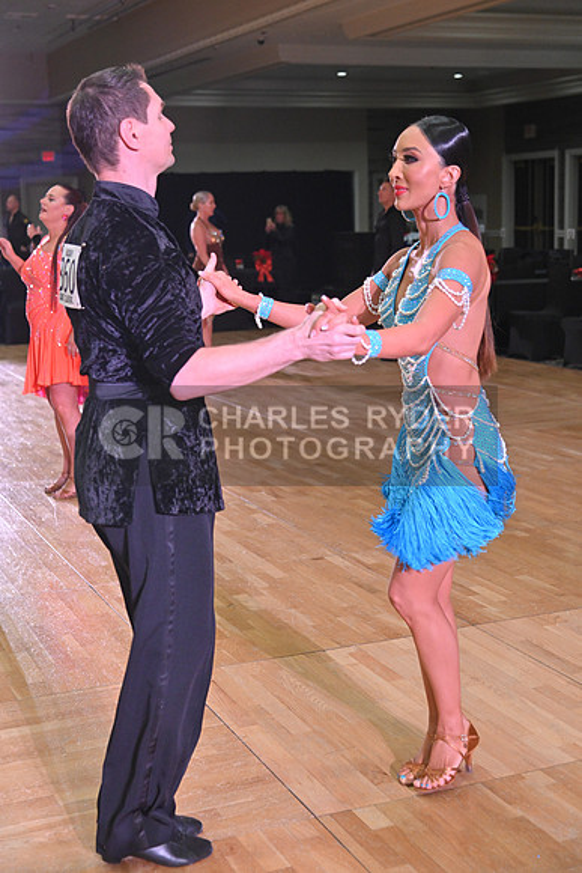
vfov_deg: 38.2
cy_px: 436
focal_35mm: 52
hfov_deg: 26.0
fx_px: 1260
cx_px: 291
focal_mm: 52
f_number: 4
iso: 2500
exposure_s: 1/320
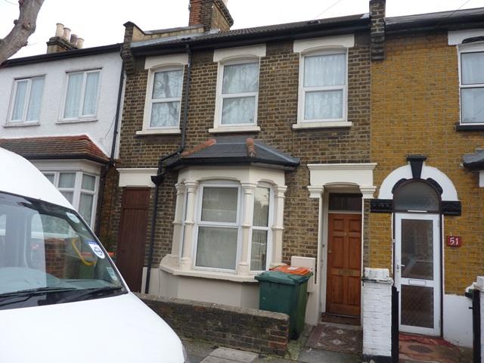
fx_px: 350
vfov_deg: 54.9
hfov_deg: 69.4
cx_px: 242
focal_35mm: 25
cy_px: 182
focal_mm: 4.1
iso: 80
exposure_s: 1/160
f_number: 3.3
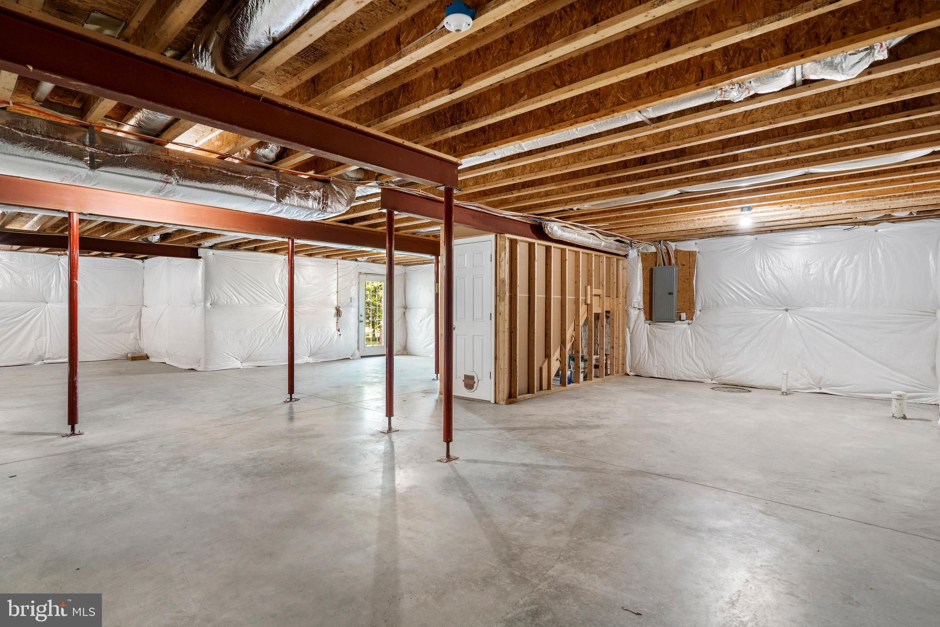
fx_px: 444
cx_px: 470
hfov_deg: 93.3
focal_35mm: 17
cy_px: 314
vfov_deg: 70.4
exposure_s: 1/160
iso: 1250
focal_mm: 17
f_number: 6.3
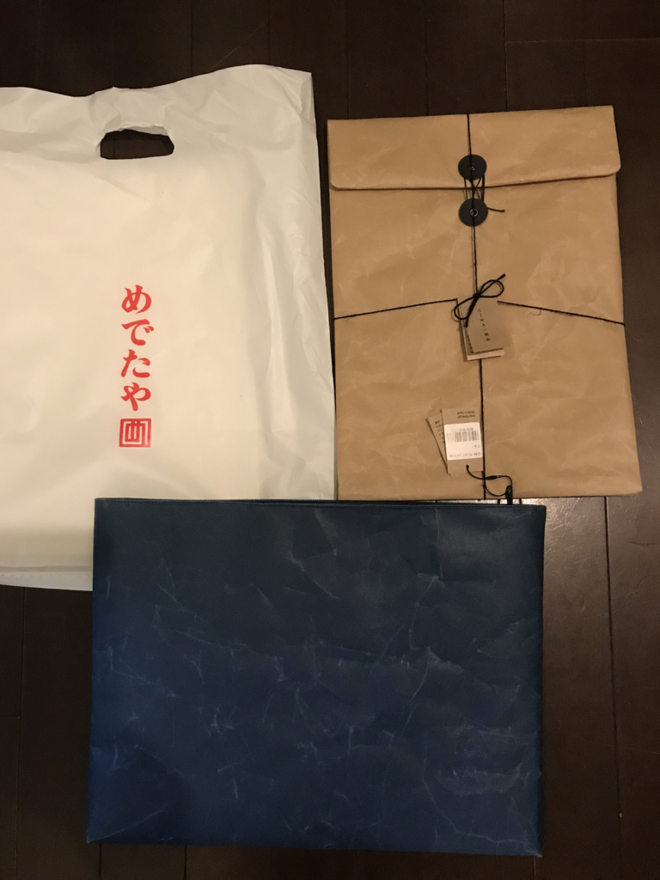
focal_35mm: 28
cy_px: 440
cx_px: 330
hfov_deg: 49.7
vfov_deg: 63.4
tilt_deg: -84.1
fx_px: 712
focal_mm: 3.99
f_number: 1.8
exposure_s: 1/13
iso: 100
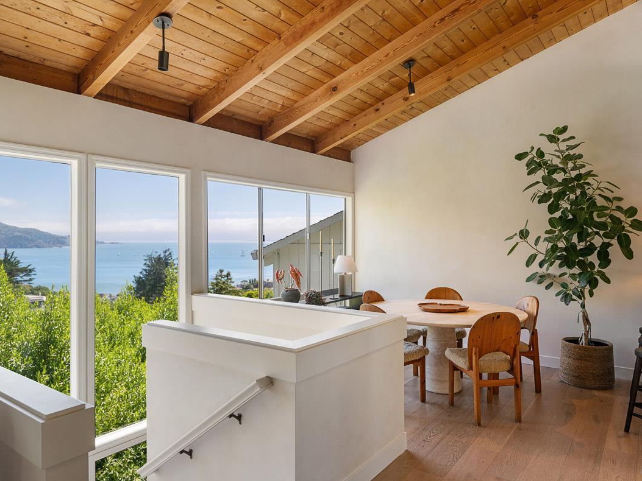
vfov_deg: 57.7
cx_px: 325
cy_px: 240
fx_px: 437
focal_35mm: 24
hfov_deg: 72.6
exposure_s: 1/400
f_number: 7.1
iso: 400
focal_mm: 21.5
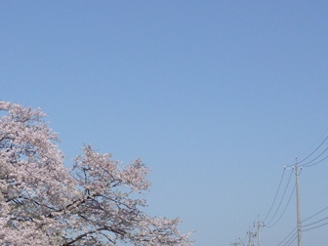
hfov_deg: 24.5
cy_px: 175
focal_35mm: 78
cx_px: 50
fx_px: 739
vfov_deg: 18.8
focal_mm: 7.4
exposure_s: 1/1300
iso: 100
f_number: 3.9
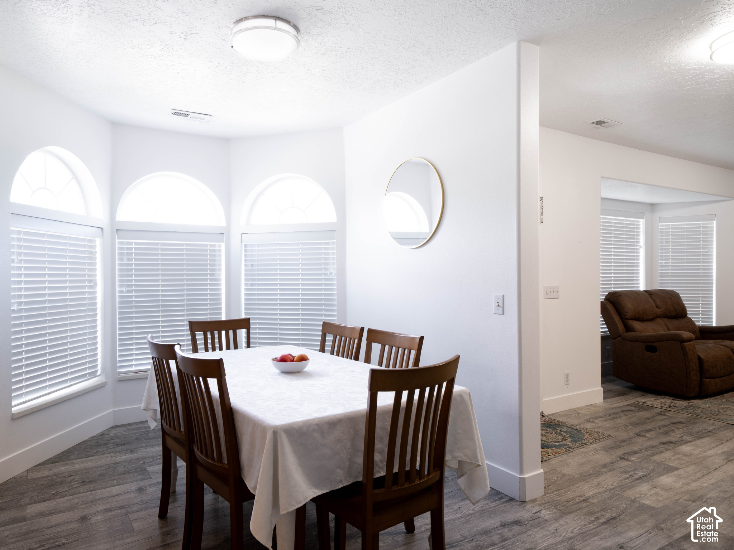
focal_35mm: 23
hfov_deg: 74.6
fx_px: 480
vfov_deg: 59.7
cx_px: 330
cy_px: 271
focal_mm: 19
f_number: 11
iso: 160
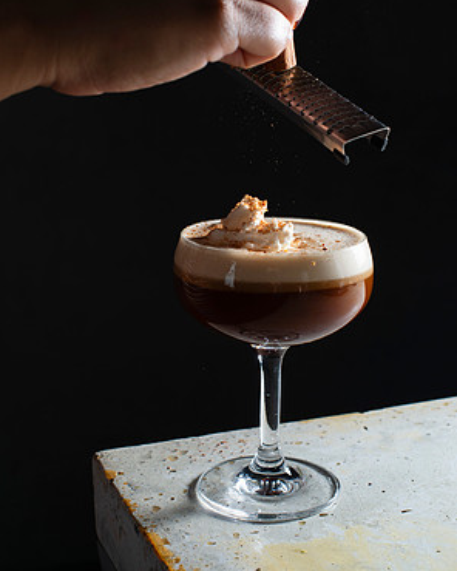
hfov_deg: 26.7
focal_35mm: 57
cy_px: 276
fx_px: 964
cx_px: 230
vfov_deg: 33.0
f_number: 8
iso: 200
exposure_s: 1/200
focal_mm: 50
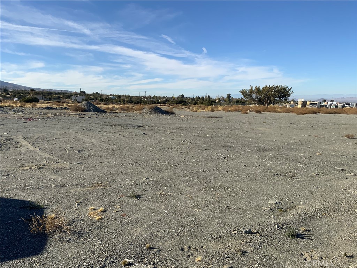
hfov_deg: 61.7
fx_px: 299
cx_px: 178
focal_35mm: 29
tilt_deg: -8.4
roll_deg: -0.7
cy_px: 134
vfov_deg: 48.2
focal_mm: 3
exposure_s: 1/2427
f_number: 1.8
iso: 16
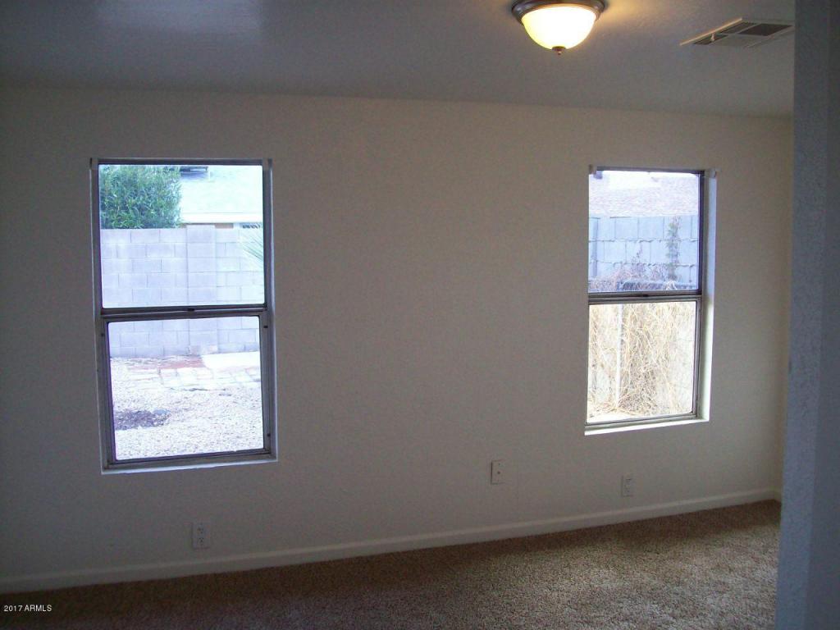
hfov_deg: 51.4
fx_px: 874
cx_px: 420
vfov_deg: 39.7
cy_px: 315
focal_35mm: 36
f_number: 2.7
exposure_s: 1/64
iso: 132
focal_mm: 6
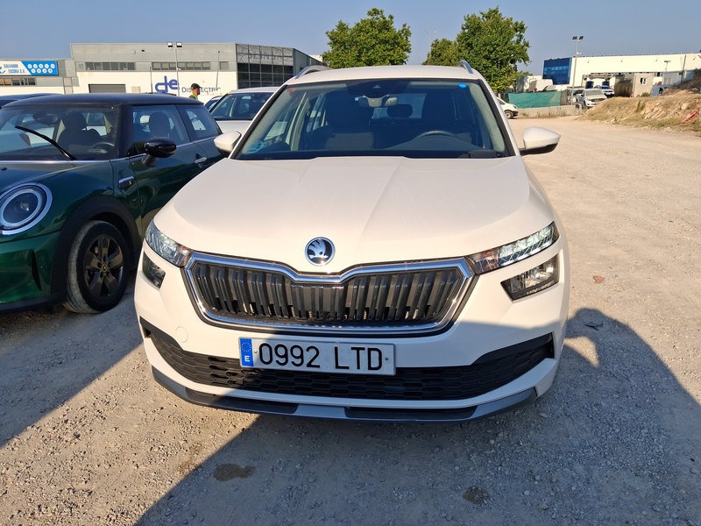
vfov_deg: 51.4
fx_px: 547
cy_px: 263
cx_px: 350
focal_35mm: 27
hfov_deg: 65.3
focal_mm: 4
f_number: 1.8
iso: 20
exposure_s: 1/755
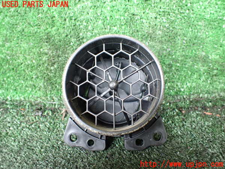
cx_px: 112
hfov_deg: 60.0
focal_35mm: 30
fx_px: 195
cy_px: 84
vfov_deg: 46.8
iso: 800
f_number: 2.3
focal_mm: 5.4
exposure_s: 1/30
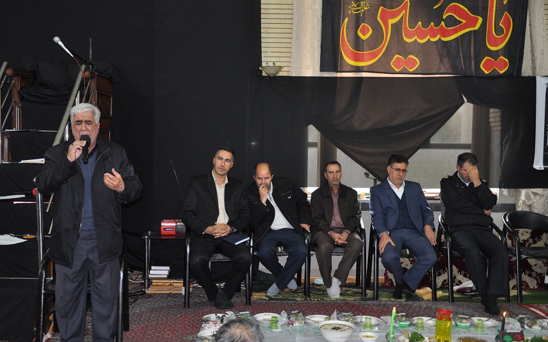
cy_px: 179
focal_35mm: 40
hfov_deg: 49.3
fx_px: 597
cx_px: 273
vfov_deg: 32.0
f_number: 4
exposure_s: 1/60
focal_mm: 26
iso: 640
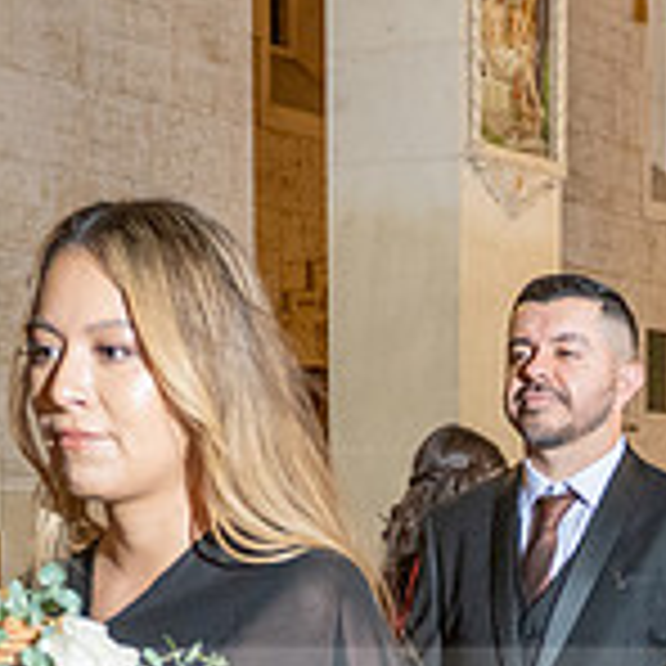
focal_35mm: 123
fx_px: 2677
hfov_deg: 14.0
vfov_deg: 13.4
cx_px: 642
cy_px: 992
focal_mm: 24
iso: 1000
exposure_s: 1/160
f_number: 4.5
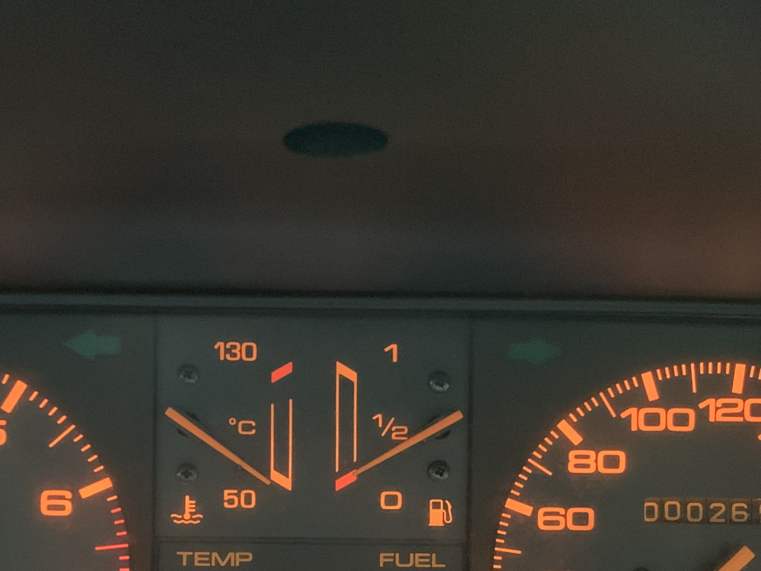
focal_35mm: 58
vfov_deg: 24.4
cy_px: 532
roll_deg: -1.6
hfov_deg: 33.1
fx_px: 1275
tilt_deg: -17.5
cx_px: 303
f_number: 1.8
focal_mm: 4.25
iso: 1250
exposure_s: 1/16
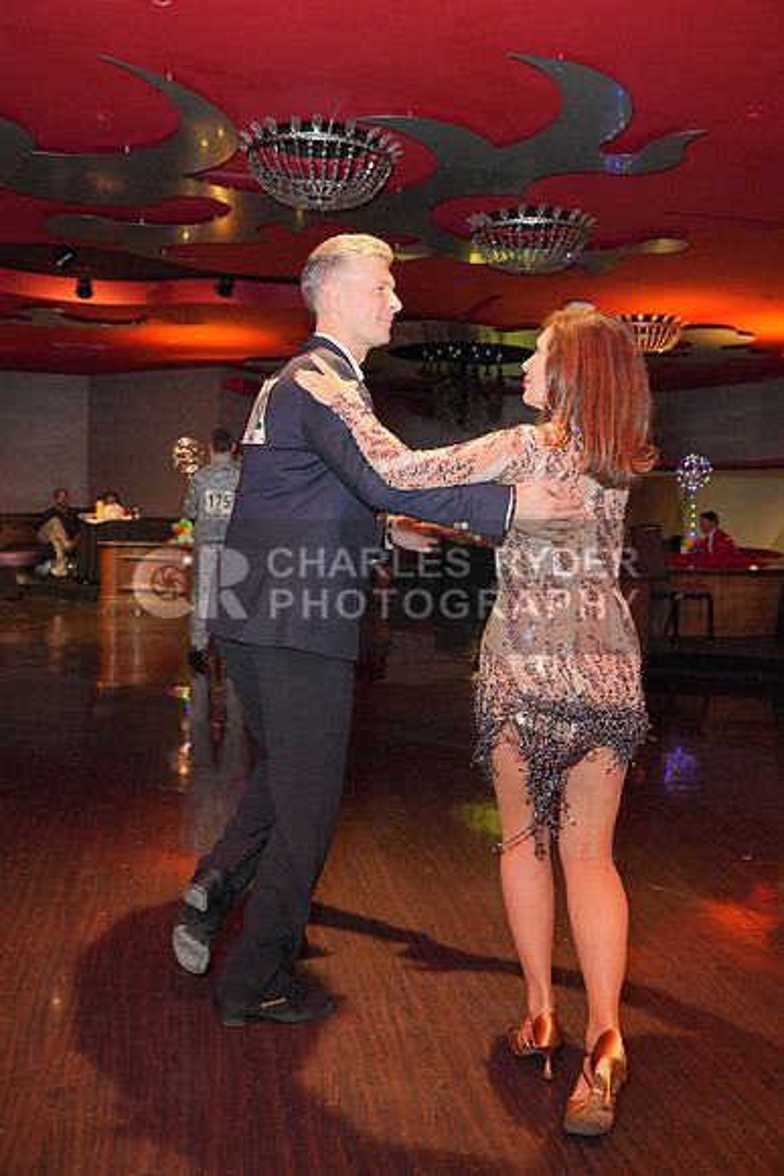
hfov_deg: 43.6
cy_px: 588
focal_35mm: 30
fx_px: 979
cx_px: 392
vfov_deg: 61.9
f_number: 4
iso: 4000
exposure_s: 1/200
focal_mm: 30
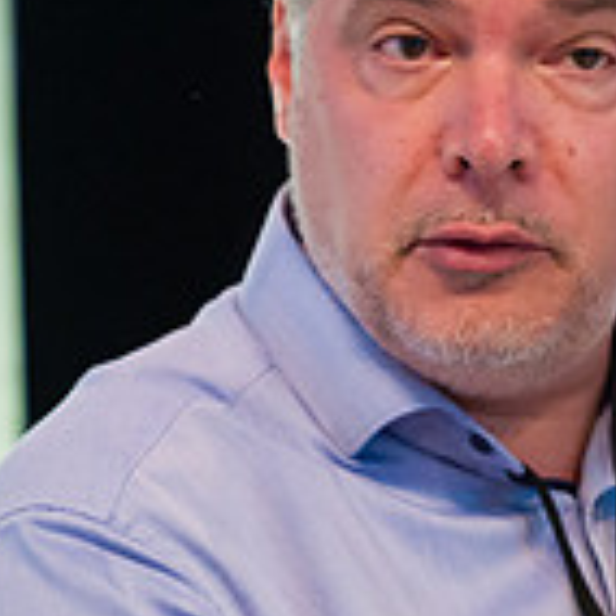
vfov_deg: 2.7
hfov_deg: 2.7
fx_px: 12966
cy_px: 351
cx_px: 361
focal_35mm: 644
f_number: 3.2
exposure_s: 1/200
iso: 3200
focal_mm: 180
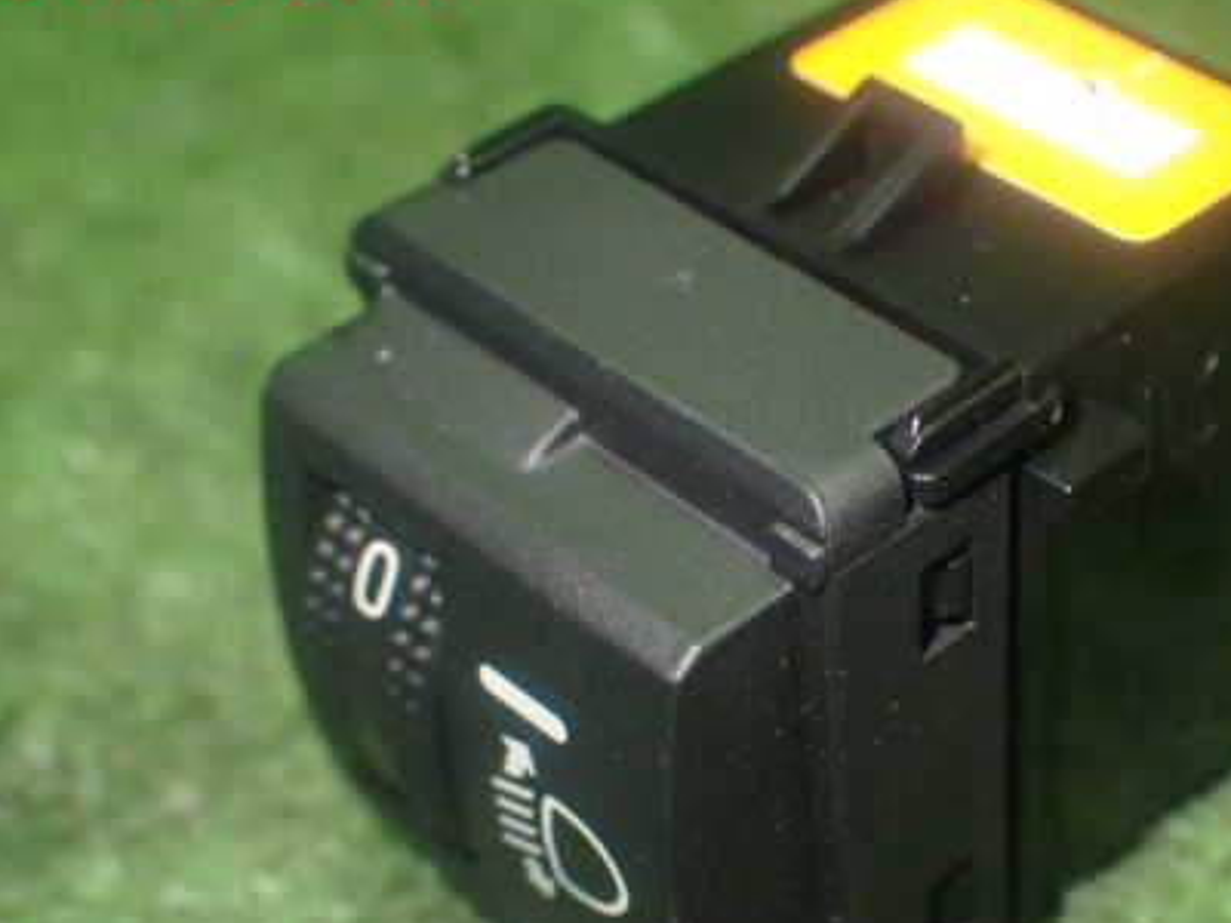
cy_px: 625
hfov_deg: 25.9
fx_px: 2667
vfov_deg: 19.6
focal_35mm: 75
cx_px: 812
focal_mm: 9.01
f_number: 3.2
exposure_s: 1/40
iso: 800
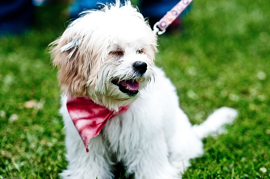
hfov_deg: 11.4
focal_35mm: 180
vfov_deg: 7.6
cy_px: 90
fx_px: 1348
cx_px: 135
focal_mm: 120
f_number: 2.8
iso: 200
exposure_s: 1/2500
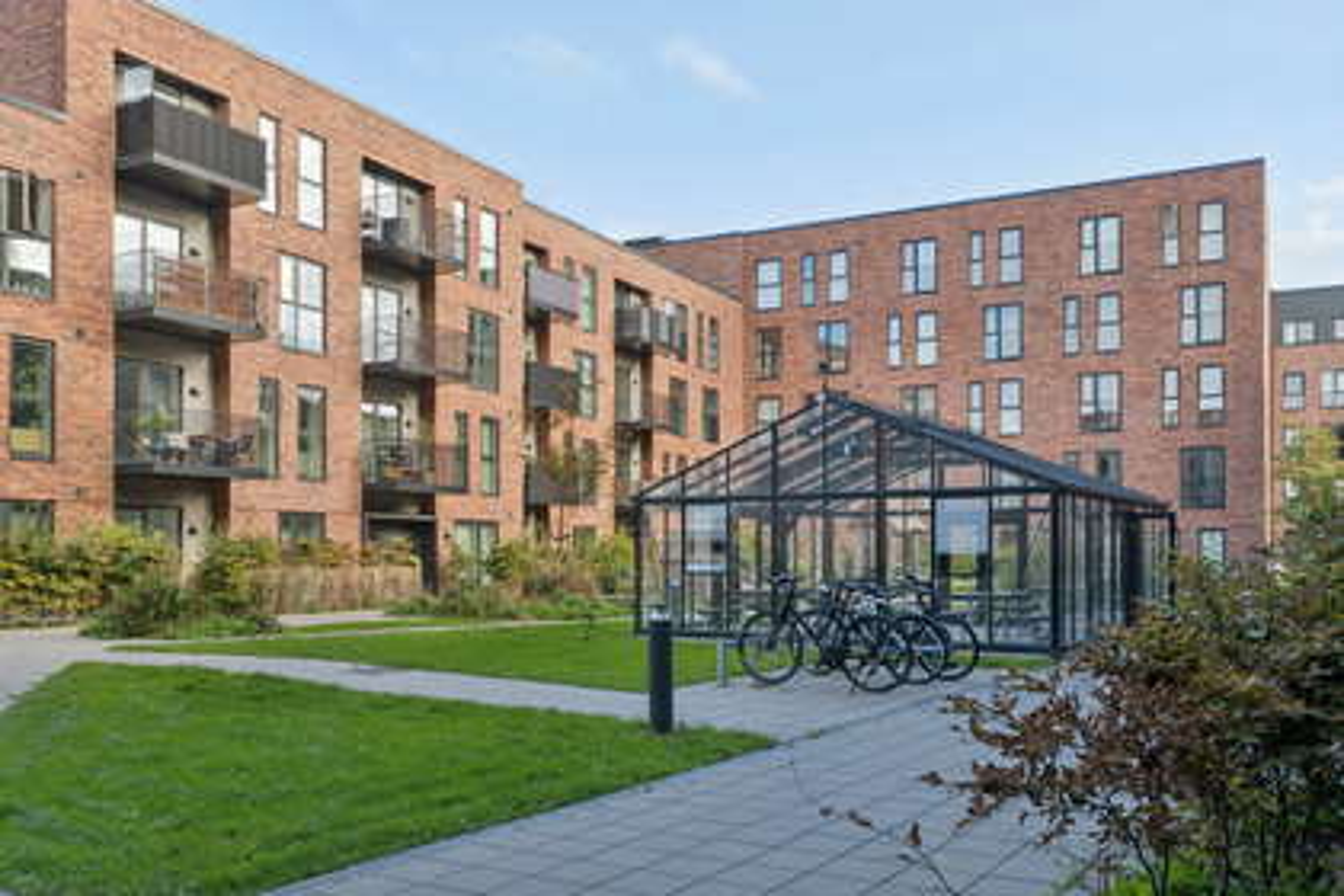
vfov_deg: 43.6
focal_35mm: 30
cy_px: 448
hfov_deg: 61.9
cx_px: 672
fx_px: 1120
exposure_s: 1/50
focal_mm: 20
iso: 200
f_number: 8
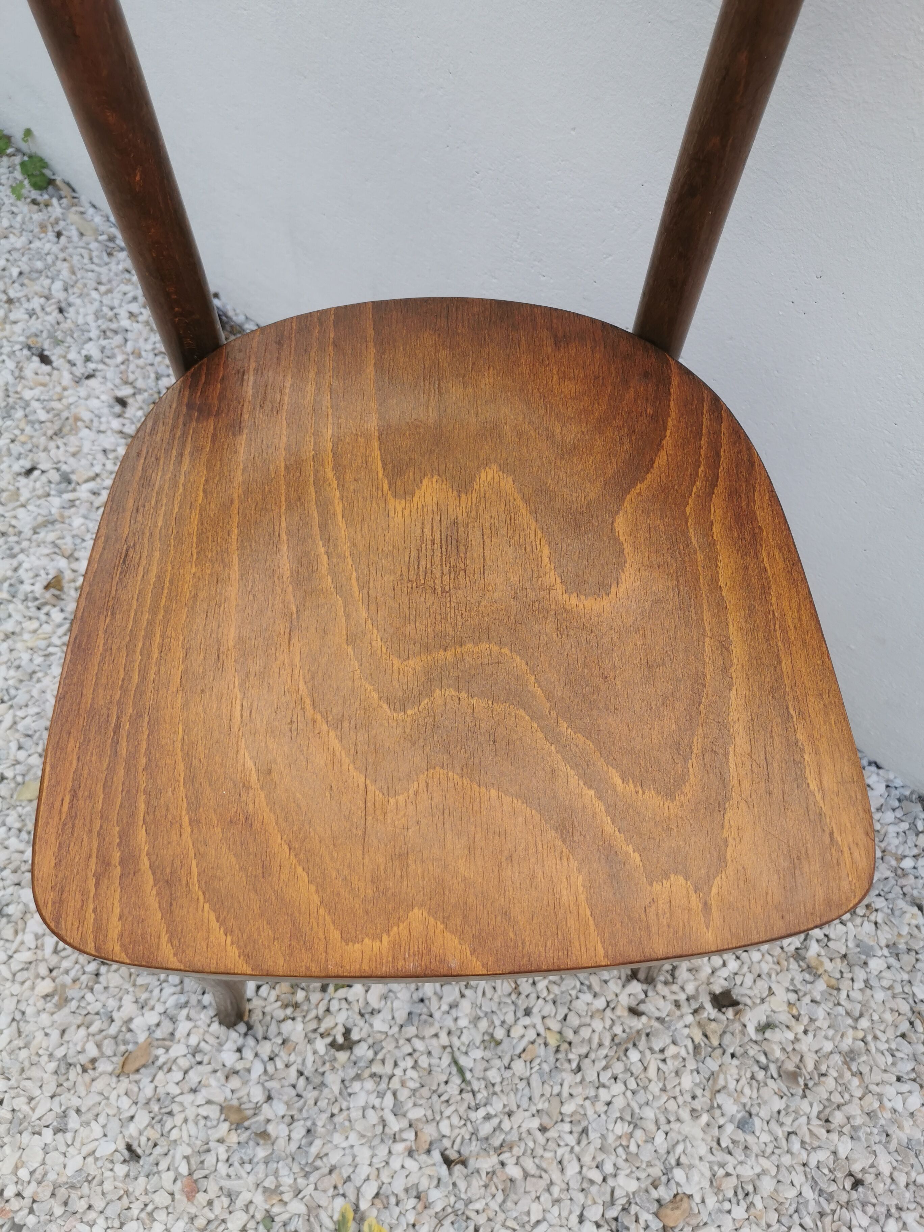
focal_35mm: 27
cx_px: 462
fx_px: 961
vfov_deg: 65.3
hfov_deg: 51.4
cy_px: 616
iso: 50
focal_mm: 5.58
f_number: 1.8
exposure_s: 1/796
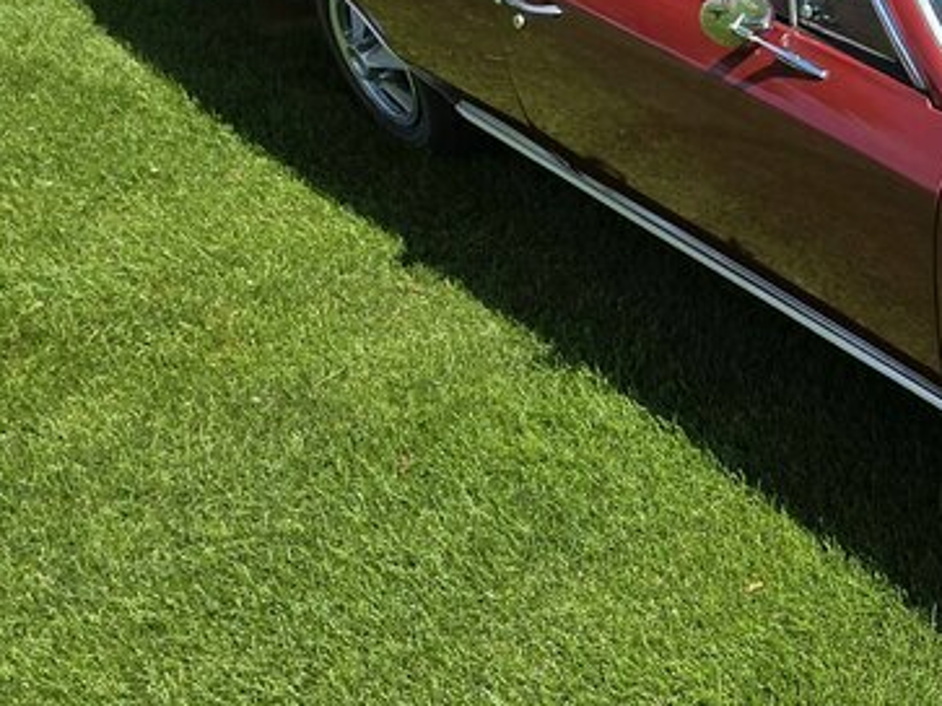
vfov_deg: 32.9
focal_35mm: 43
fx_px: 1170
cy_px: 176
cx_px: 1261
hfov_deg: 31.9
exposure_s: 1/1501
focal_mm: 2.2
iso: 40
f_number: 1.9
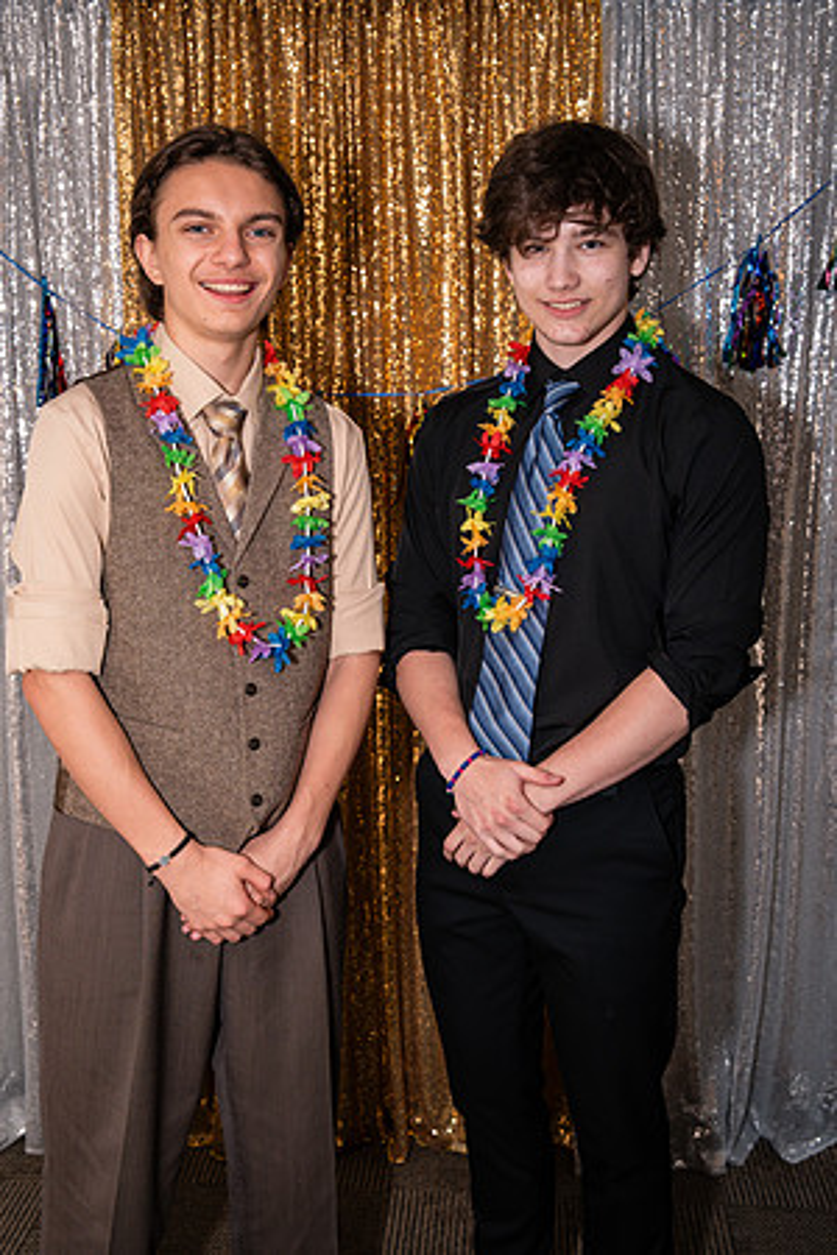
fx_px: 1500
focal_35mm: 43
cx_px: 418
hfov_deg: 31.2
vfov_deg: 45.4
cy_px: 628
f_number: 5
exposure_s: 1/250
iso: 400
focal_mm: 43
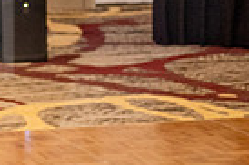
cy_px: 35
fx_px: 1520
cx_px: -140
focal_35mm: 220
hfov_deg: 9.1
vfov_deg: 6.2
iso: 1600
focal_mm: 52
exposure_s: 1/160
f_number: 2.8
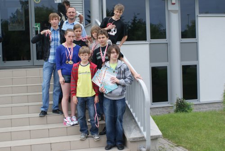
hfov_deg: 46.3
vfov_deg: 32.0
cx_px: 112
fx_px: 263
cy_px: 76
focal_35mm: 42
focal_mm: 28
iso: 100
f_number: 9
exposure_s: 1/125
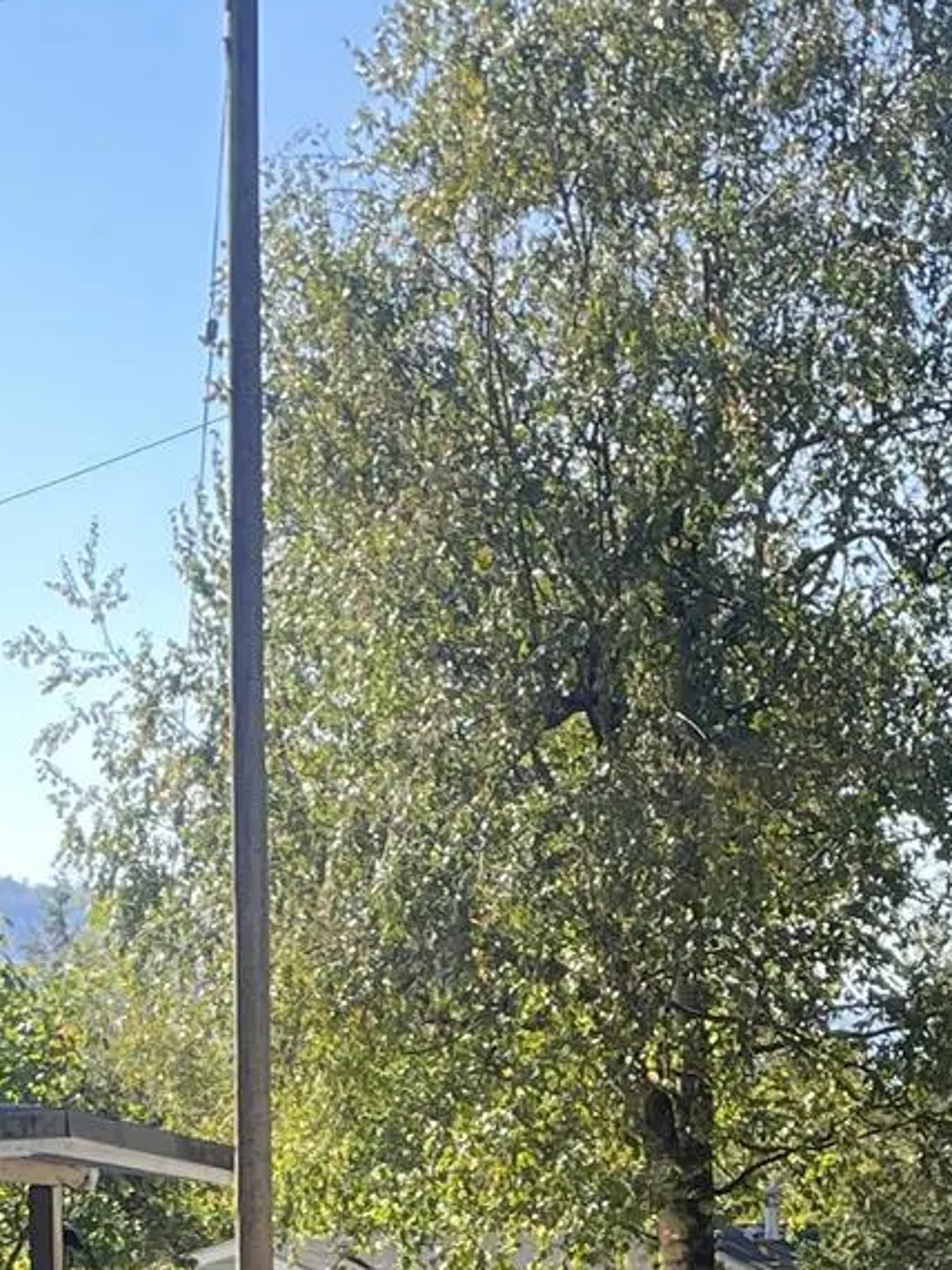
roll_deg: +0.1
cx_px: 500
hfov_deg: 14.1
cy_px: 1931
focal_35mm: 105
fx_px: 3852
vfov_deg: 16.9
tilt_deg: -12.0
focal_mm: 4.2
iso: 32
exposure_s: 1/553
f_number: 1.6
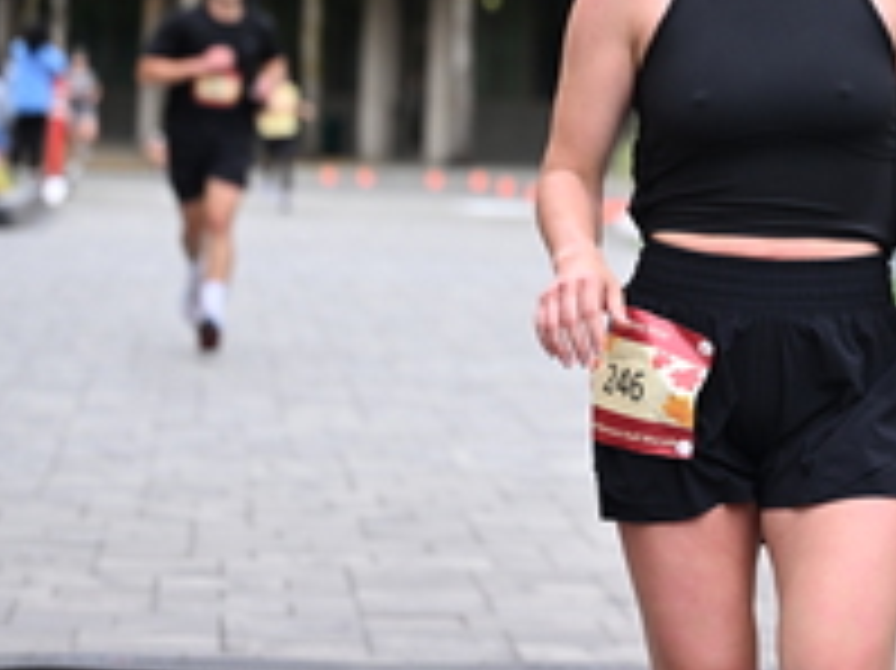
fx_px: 4812
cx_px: 833
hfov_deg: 10.6
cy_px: -16
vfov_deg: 7.9
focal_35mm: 186
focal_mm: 70
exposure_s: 1/2000
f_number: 2.8
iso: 640
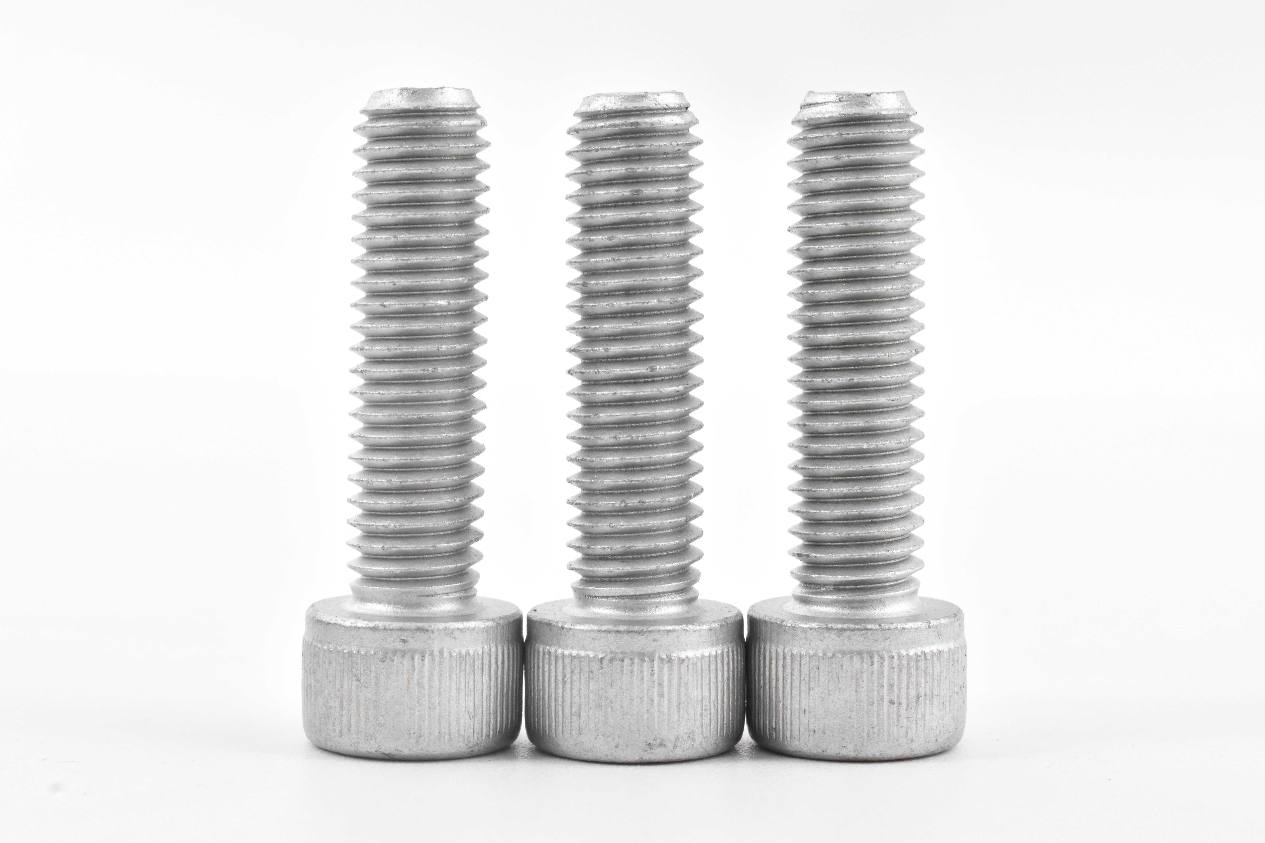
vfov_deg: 17.5
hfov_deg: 26.0
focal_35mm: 78
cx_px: 632
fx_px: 2741
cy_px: 422
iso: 1100
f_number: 16
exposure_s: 1/100
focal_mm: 52
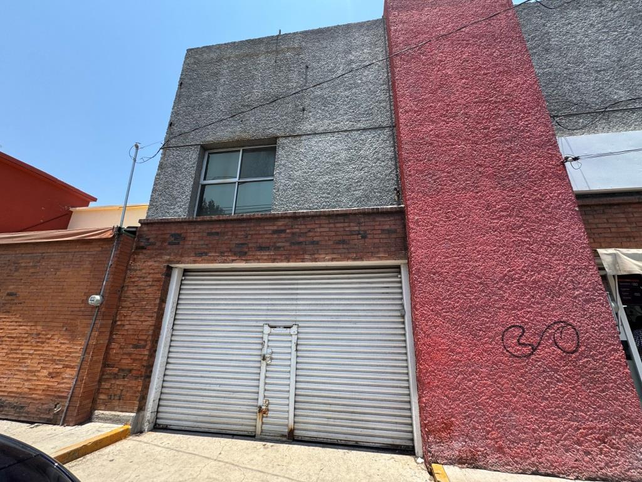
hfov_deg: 102.1
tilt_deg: +18.4
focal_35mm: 14
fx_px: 260
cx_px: 321
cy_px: 241
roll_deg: -1.2
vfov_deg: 85.7
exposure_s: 1/1143
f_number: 2.2
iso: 40
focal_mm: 2.22
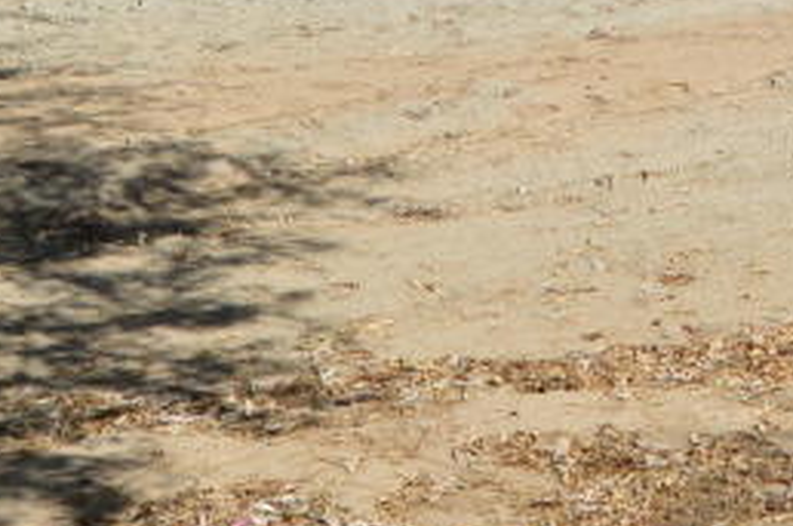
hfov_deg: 16.0
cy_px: -363
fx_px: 2660
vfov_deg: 10.7
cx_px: 1062
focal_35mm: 121
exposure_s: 1/320
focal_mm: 18
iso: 100
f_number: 9
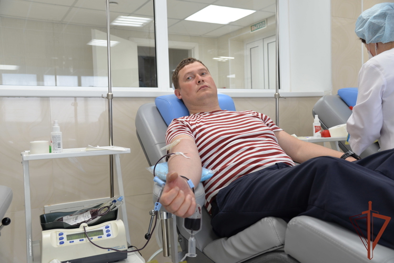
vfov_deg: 38.9
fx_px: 372
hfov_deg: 55.8
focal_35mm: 34
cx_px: 197
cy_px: 132
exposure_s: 1/100
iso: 640
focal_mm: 34
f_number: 5
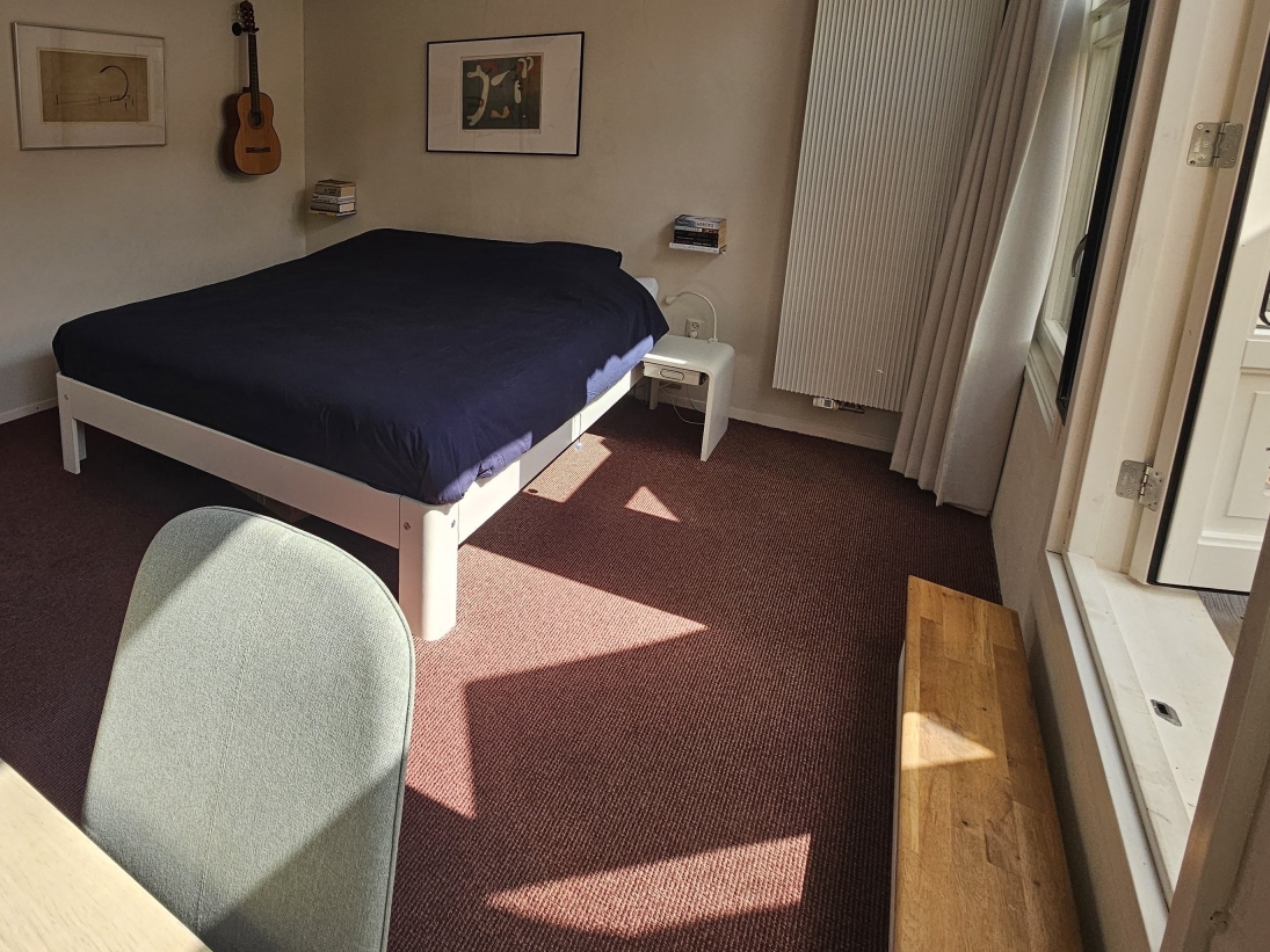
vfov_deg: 65.3
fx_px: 697
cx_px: 389
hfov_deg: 80.8
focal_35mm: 19
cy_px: 261
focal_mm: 2.2
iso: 50
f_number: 2.2
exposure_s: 1/518
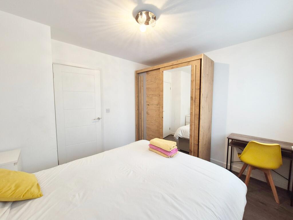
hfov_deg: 106.2
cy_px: 110
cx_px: 146
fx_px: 110
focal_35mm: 13
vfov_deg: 89.9
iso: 200
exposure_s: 1/50
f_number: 2.2
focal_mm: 2.2
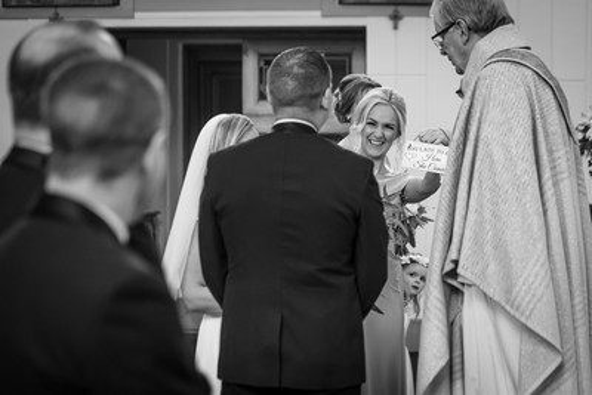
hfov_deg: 19.5
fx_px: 1722
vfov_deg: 13.1
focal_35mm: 105
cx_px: 387
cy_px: 258
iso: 1000
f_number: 2.8
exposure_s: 1/160
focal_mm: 80
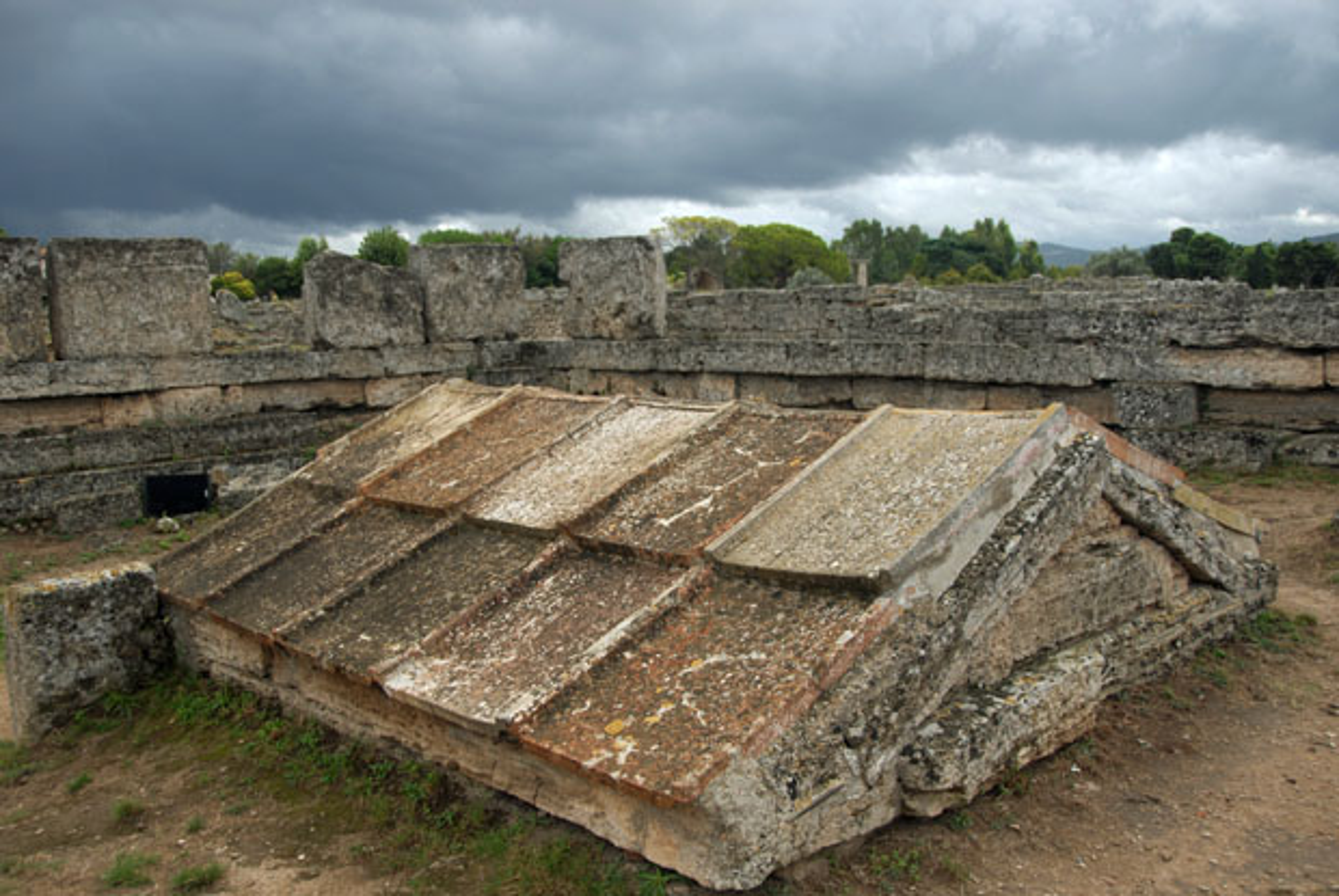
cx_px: 670
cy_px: 448
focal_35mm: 33
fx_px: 1229
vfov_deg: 40.1
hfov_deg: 57.2
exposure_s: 1/180
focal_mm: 22
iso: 100
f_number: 3.8
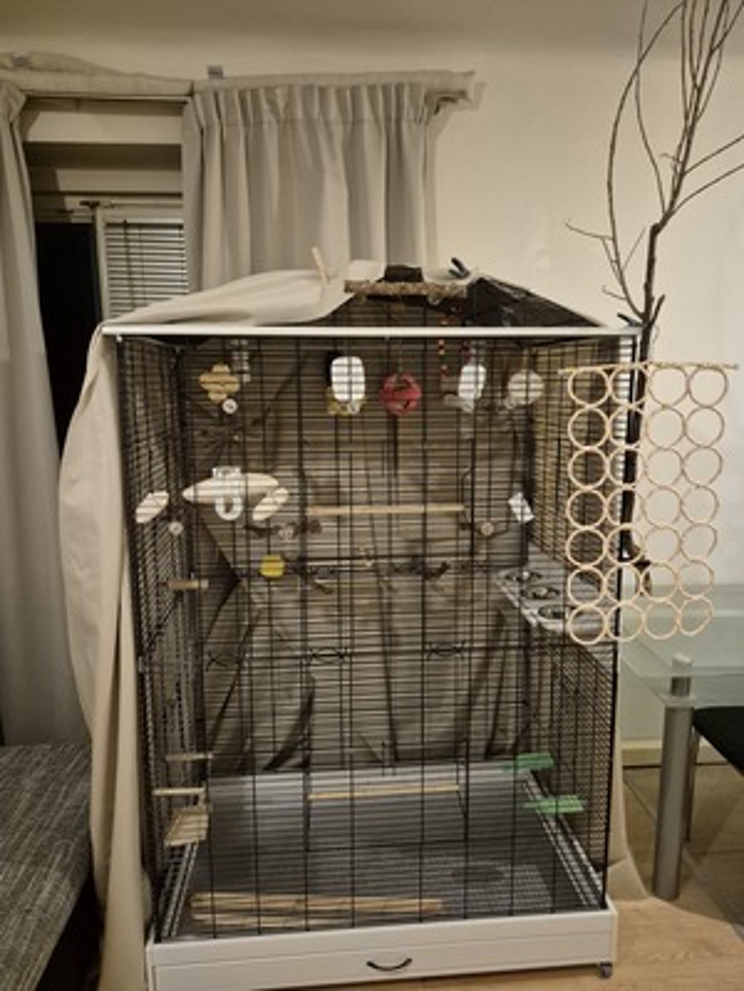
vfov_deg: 73.9
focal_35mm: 23
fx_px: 659
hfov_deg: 58.9
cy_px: 496
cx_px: 372
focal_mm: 5.4
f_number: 1.8
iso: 1600
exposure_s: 1/50
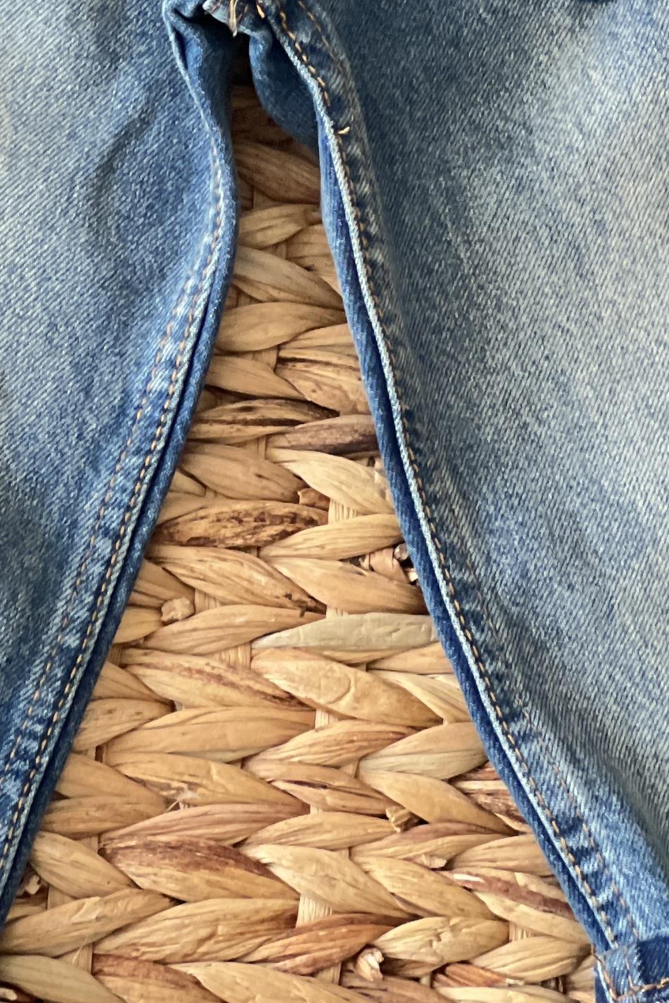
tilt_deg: -56.4
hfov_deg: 6.3
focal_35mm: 219
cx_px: 291
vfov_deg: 9.3
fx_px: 6103
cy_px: -53
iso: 320
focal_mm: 9
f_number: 2.8
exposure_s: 1/33
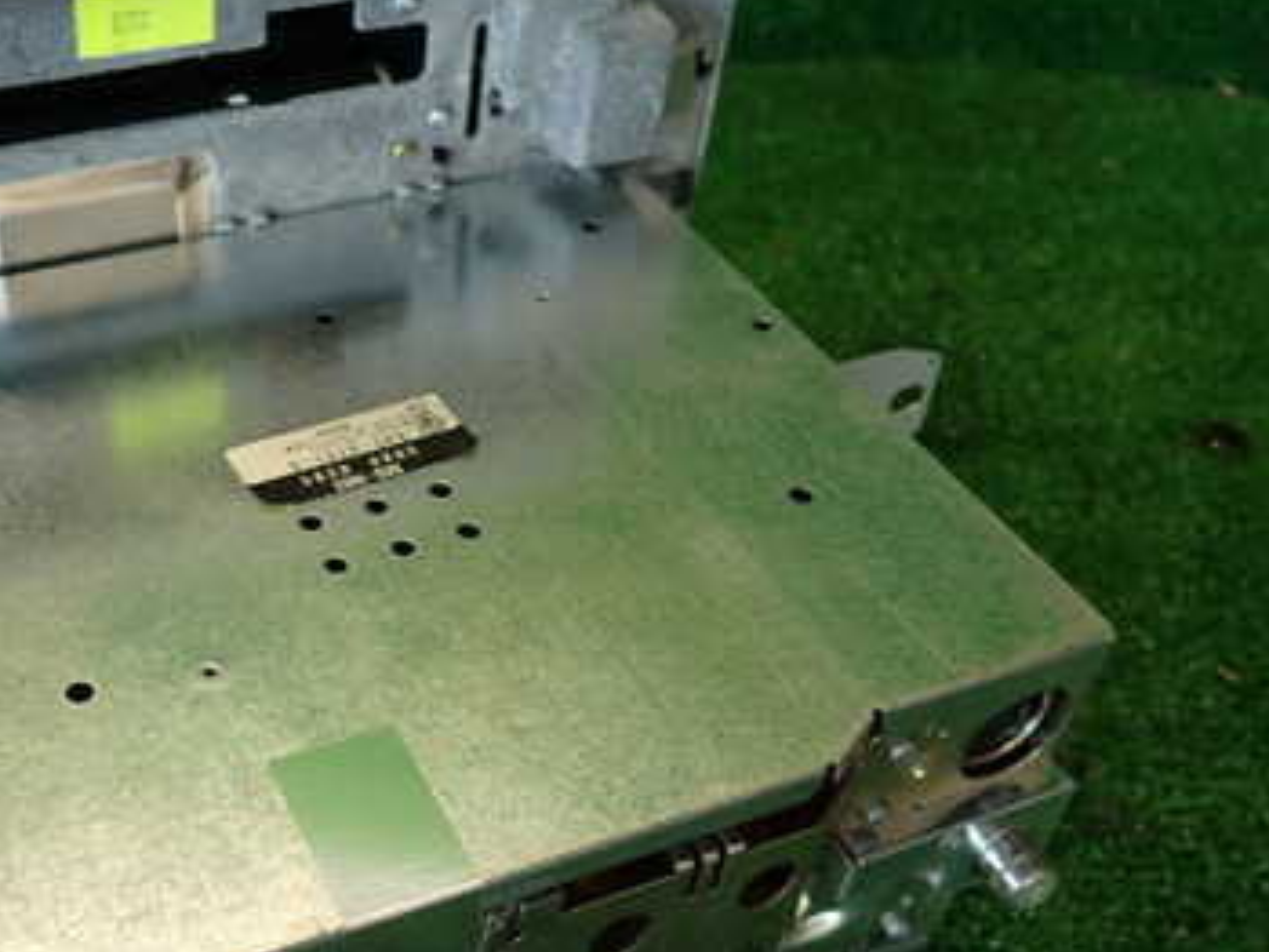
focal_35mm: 43
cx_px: 331
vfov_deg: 33.4
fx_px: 1577
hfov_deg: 42.6
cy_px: 596
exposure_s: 1/60
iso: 100
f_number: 2
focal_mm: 4.5
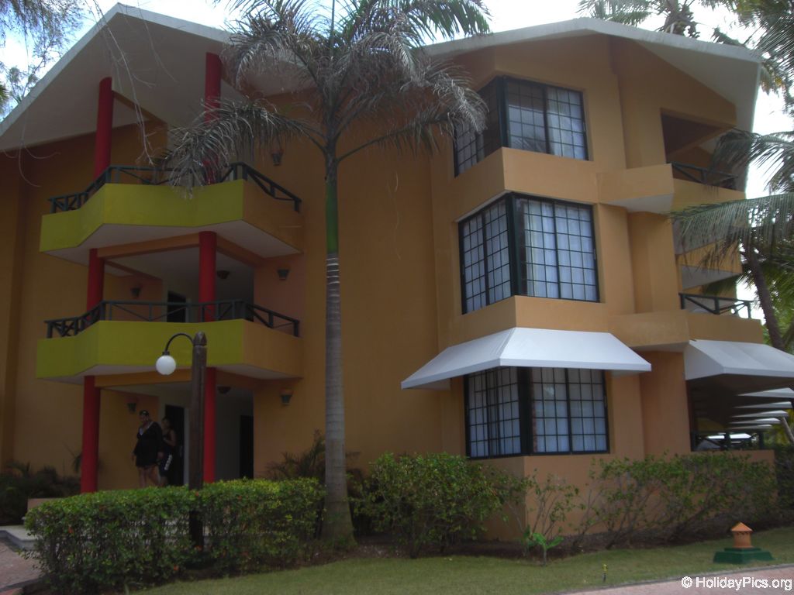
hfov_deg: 49.0
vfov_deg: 37.7
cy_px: 298
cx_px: 397
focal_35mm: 38
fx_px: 872
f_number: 2.7
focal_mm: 6.2
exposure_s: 1/160
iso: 64
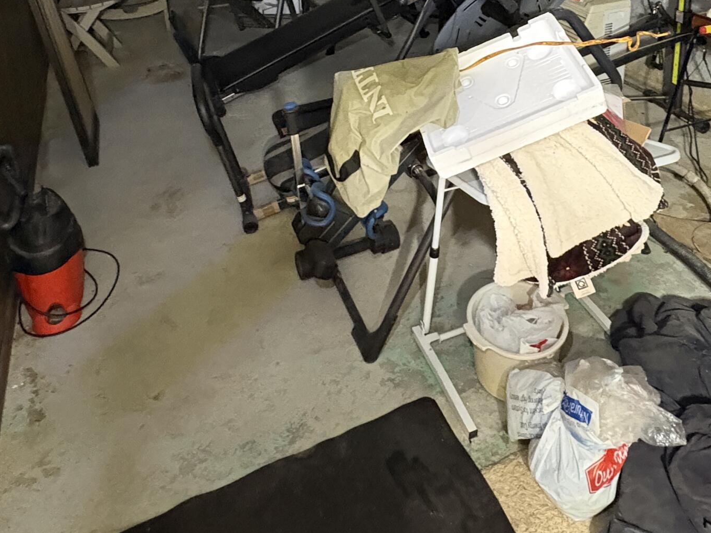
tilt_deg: -16.6
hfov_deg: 58.1
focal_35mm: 31
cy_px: 6
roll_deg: +0.1
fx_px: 637
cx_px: 408
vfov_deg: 40.2
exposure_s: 1/30
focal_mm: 2.22
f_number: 2.2
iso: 1000
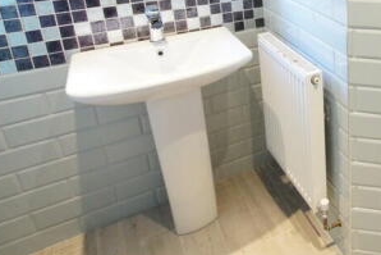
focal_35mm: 33
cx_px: 363
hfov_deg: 49.0
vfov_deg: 36.9
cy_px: 15
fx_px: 349
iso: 2000
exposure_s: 1/60
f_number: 4
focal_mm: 10
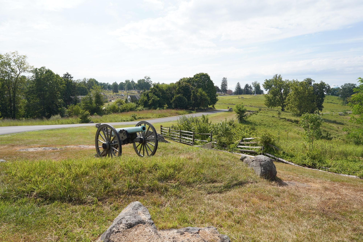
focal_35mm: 24
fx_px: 242
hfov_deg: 73.7
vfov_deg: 53.1
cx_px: 182
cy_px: 121
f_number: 13
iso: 100
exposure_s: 1/100
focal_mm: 24
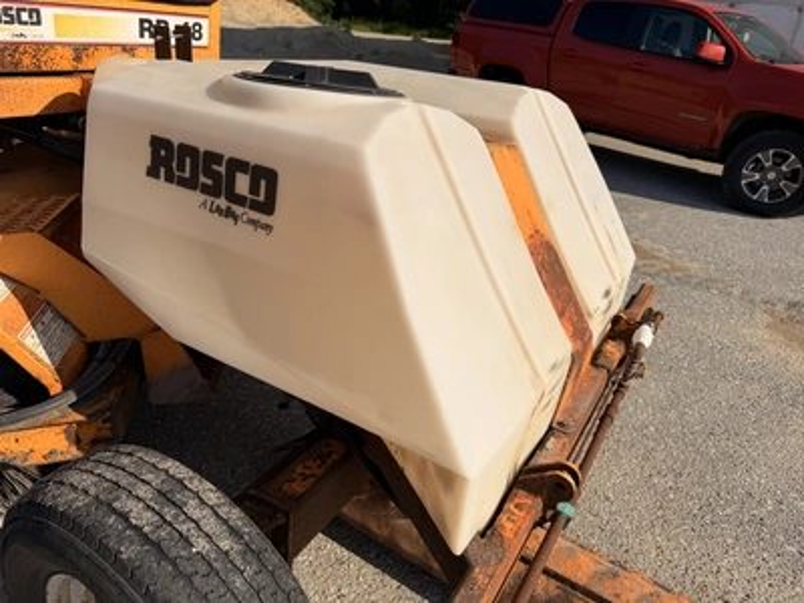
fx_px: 557
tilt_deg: -23.1
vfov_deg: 56.8
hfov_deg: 71.6
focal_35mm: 24
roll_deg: -10.1
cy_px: 302
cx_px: 402
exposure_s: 1/8130
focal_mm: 6.76
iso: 80
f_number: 1.78
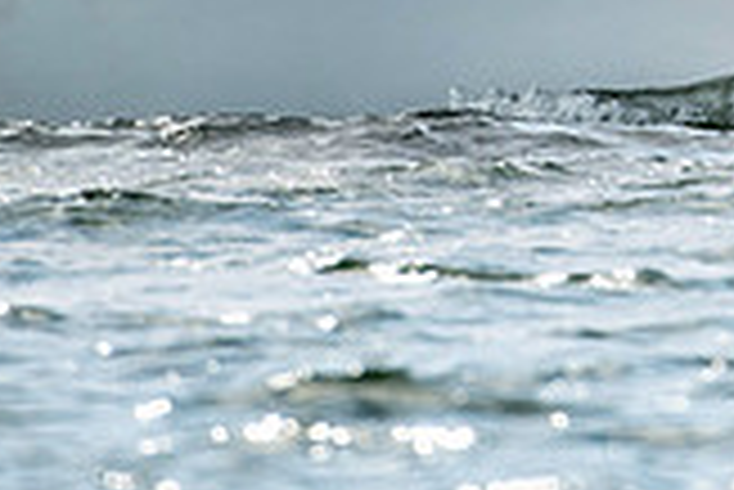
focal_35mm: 2179
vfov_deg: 0.6
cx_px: 1018
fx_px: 44466
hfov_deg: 0.9
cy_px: -294
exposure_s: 1/2500
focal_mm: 400
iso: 320
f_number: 5
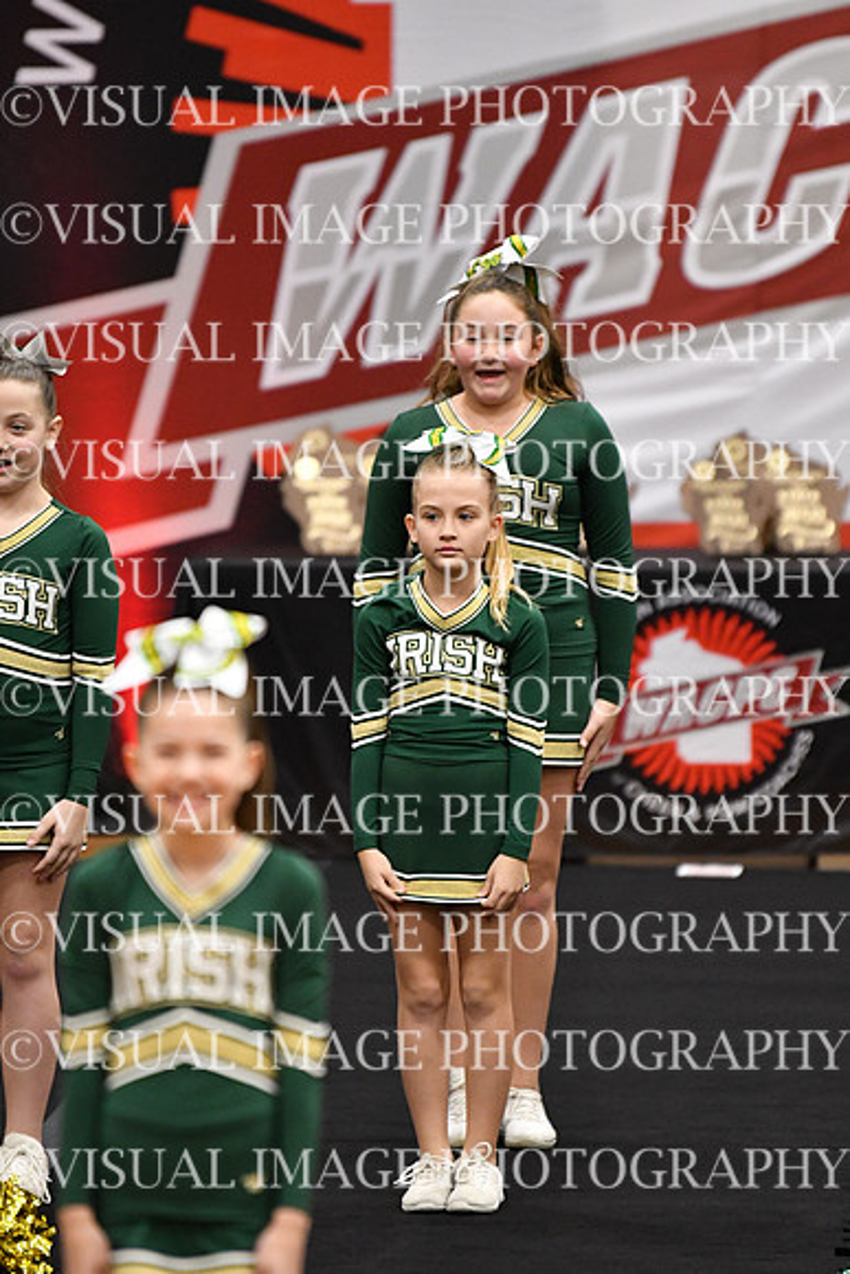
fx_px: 10618
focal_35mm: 300
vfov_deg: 6.9
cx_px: 425
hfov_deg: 4.6
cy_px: 637
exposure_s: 1/800
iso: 5000
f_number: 2.8
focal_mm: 200
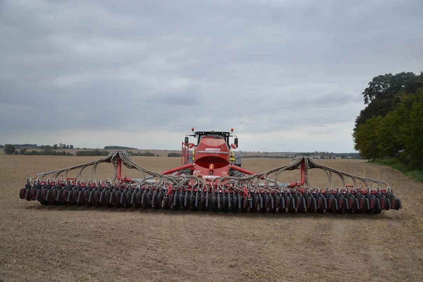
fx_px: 441
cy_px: 141
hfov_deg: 51.3
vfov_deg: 35.5
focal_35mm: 38
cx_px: 212
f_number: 4.5
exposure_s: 1/1000
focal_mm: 25
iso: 400
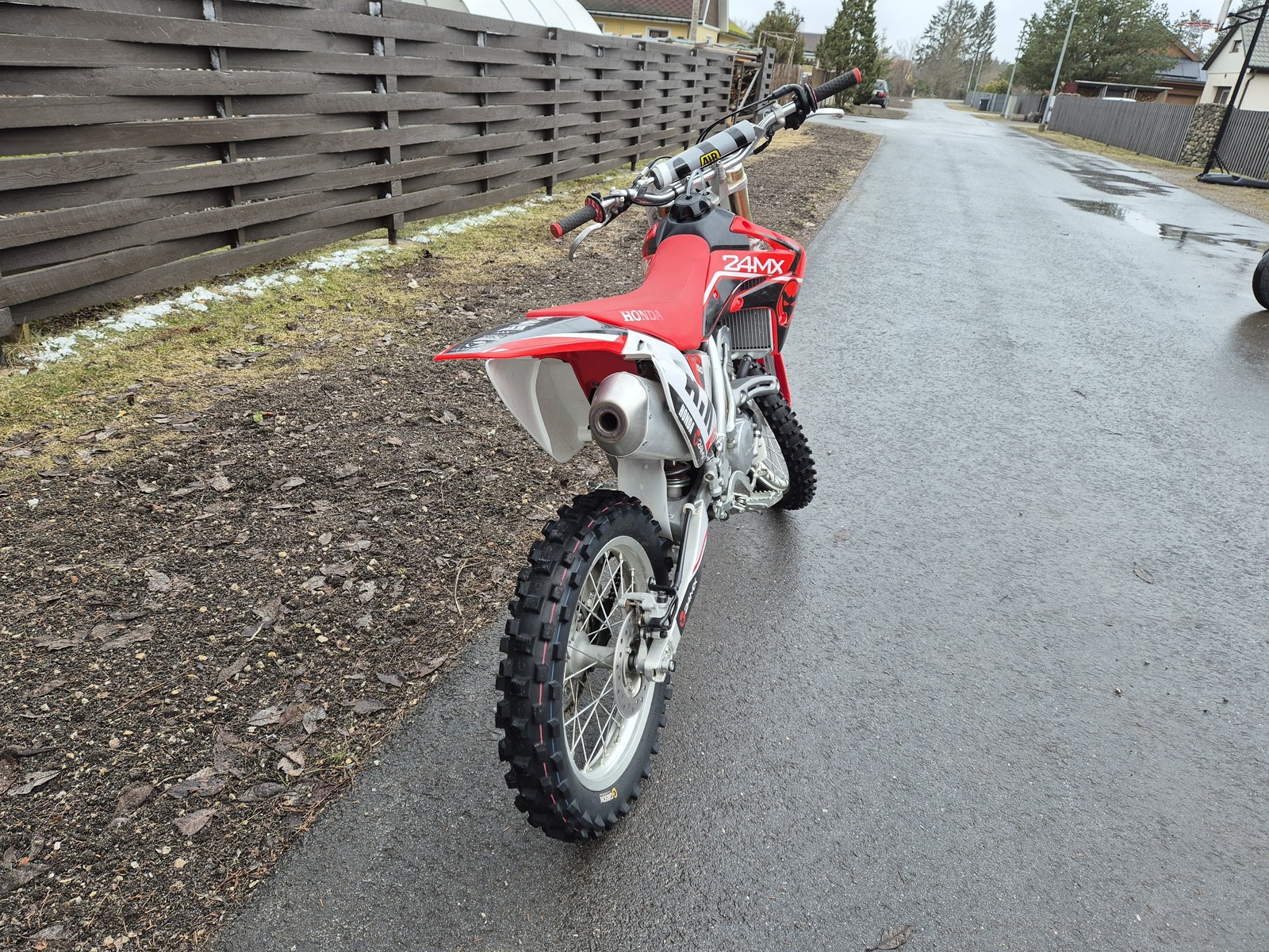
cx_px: 634
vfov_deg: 58.9
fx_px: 843
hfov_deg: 73.9
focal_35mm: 23
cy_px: 476
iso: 100
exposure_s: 1/180
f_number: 1.8
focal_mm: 5.4
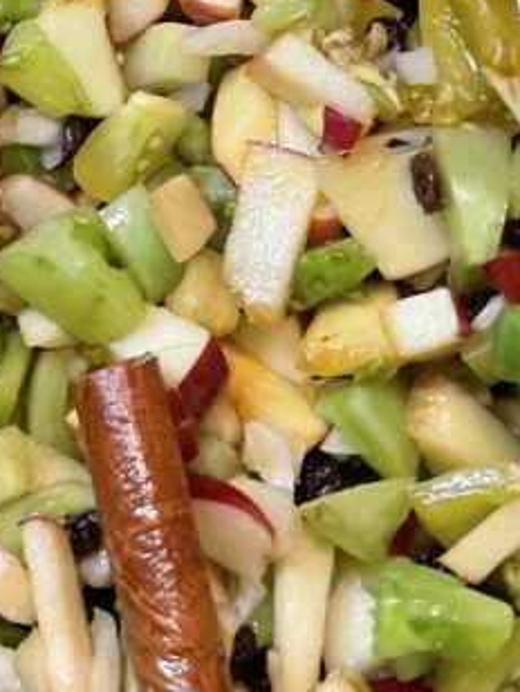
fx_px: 1921
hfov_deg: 15.1
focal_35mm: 96
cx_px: 522
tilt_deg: -68.6
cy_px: -60
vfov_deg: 19.6
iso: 160
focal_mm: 3
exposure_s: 1/60
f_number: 1.8
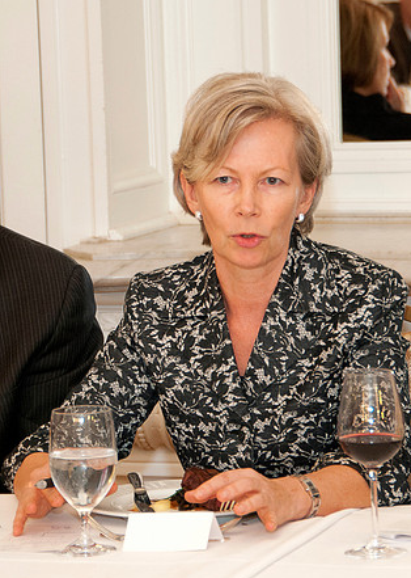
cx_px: 248
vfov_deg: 8.5
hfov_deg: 6.0
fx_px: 3898
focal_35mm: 238
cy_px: 248
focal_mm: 90
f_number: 5.3
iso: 220
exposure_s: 1/15
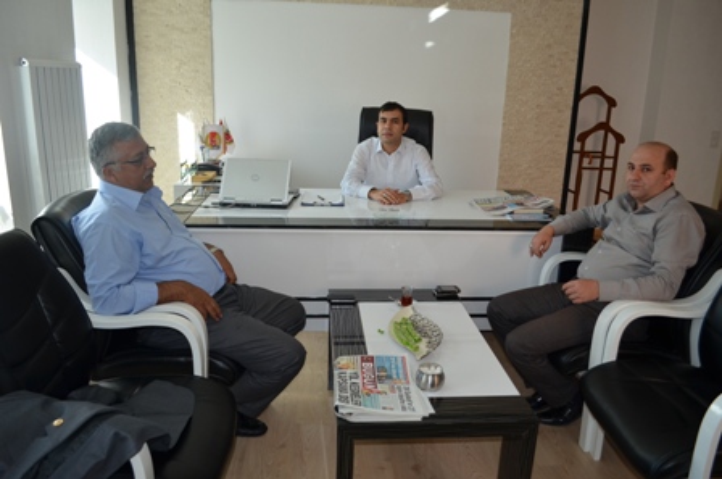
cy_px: 240
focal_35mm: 27
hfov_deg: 67.5
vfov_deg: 47.8
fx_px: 541
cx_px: 361
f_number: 3.5
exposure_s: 1/125
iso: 400
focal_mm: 18
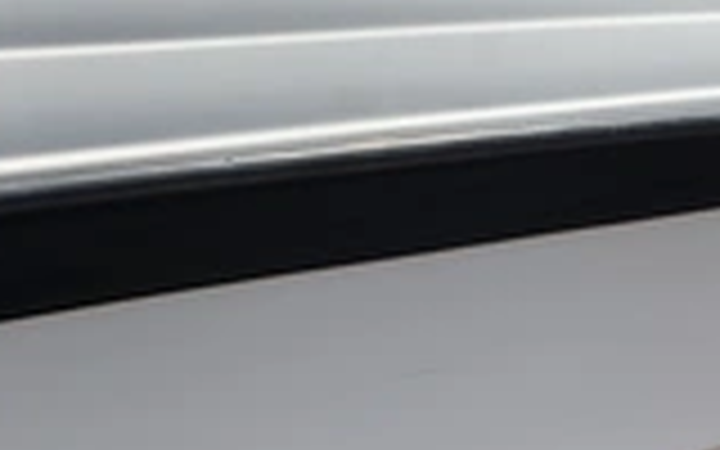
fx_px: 1511
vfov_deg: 16.9
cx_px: 436
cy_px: 202
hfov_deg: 26.7
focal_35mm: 77
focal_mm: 3
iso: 25
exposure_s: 1/2667
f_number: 1.8
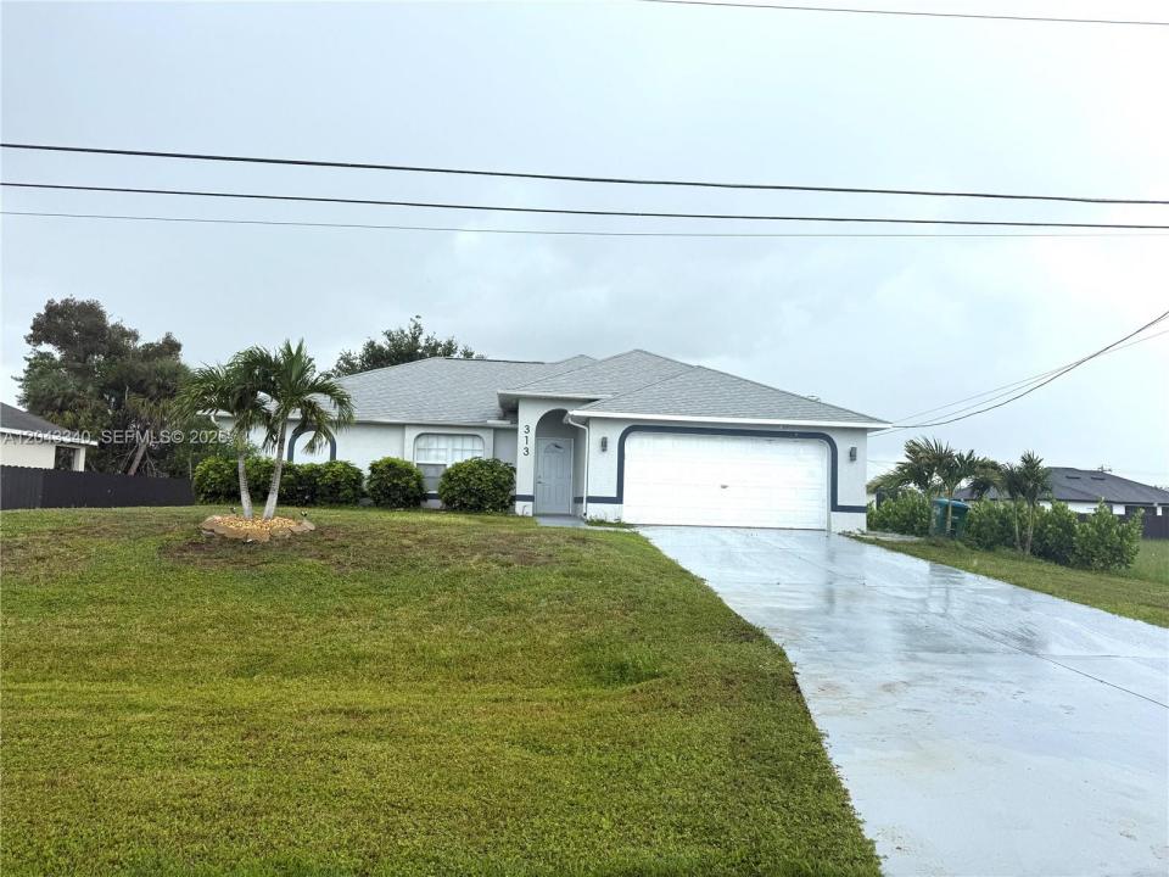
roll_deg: -2.6
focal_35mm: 24
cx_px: 584
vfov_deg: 56.8
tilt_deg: +5.0
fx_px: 810
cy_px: 438
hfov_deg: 71.6
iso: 80
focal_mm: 6.76
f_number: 1.78
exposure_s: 1/1812
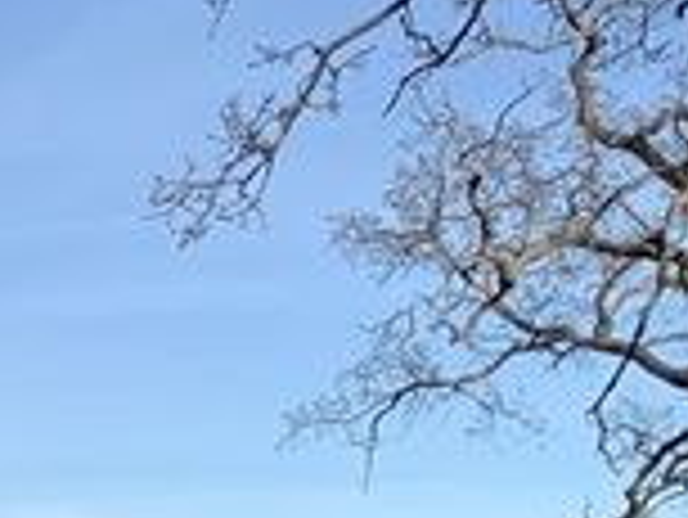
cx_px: -661
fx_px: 2407
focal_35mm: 121
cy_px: 640
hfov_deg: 13.9
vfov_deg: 12.0
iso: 20
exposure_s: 1/2227
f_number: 1.8
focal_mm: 3
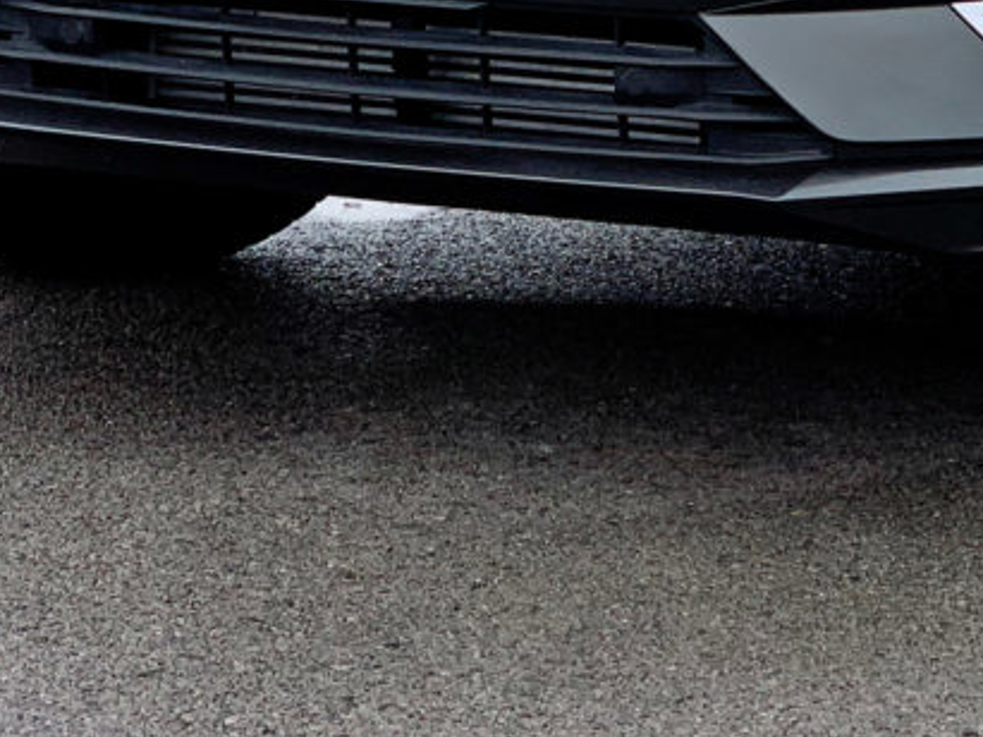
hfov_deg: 11.3
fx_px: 4940
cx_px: 961
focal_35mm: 174
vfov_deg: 8.3
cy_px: -409
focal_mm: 6
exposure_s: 1/215
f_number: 2.4
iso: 16
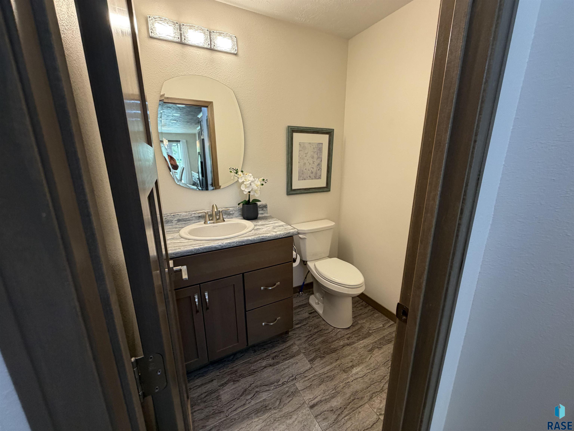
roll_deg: +1.5
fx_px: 232
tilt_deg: -16.7
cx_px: 287
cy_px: 216
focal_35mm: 14
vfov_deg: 85.7
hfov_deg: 102.1
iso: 250
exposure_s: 1/120
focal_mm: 2.22
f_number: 2.2
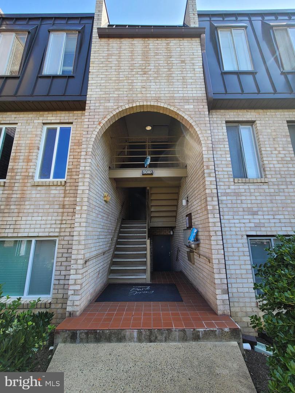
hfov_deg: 89.9
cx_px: 148
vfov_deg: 106.2
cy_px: 196
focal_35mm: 13
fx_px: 148
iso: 64
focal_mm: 2.2
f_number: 2.2
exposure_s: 1/426
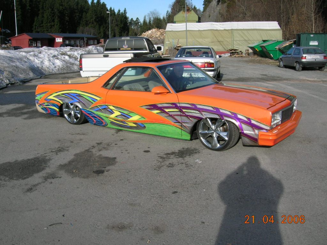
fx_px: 321
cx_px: 164
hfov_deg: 54.0
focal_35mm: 34
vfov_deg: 41.8
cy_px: 122
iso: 71
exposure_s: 1/559
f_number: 4.9
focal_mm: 5.7
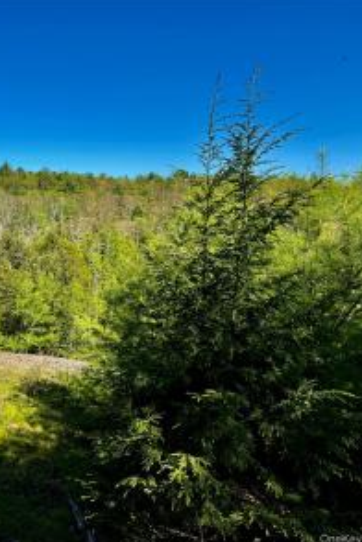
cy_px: 271
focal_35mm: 34
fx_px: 513
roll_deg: -0.6
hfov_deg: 36.1
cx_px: 24
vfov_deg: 55.8
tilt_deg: -4.8
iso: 80
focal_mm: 6.76
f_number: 1.78
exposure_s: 1/2907
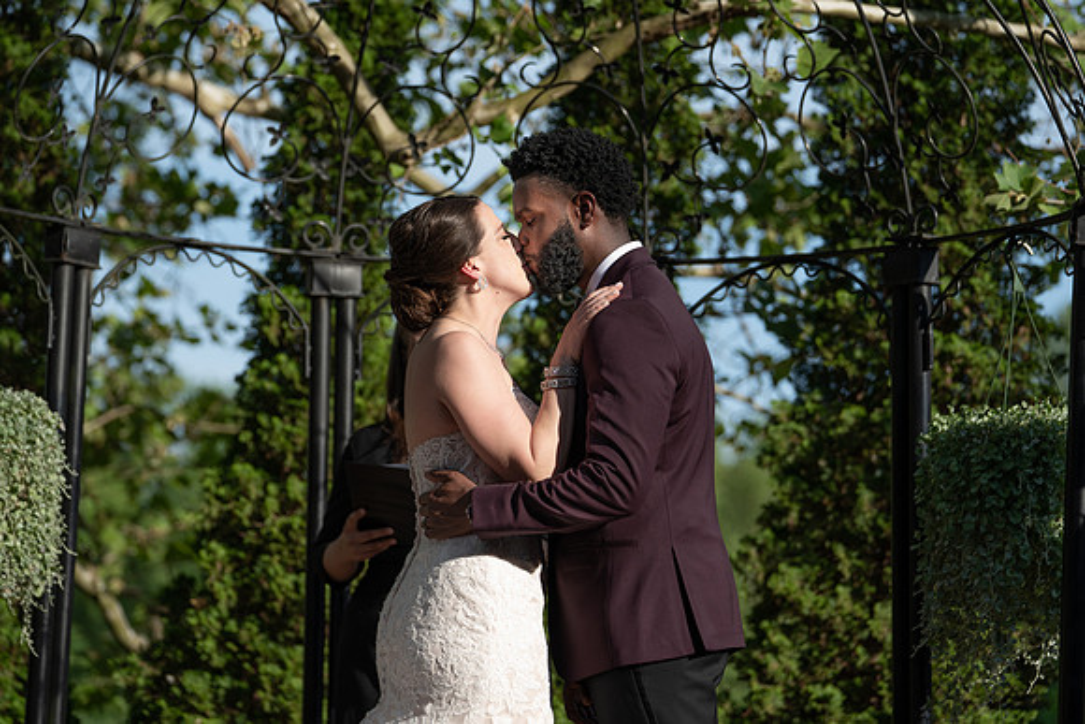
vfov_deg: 8.5
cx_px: 544
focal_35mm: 162
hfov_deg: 12.7
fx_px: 4890
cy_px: 337
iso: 50
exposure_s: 1/500
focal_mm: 146
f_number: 4
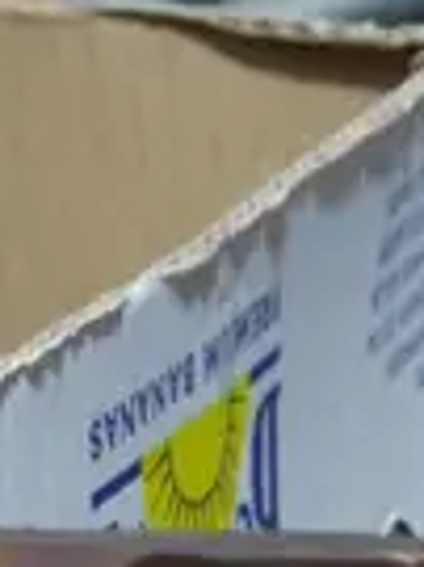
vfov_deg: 7.0
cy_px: 2134
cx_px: 1278
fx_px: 3729
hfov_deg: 6.0
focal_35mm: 228
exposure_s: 1/60
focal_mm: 15
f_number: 3.6
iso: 500
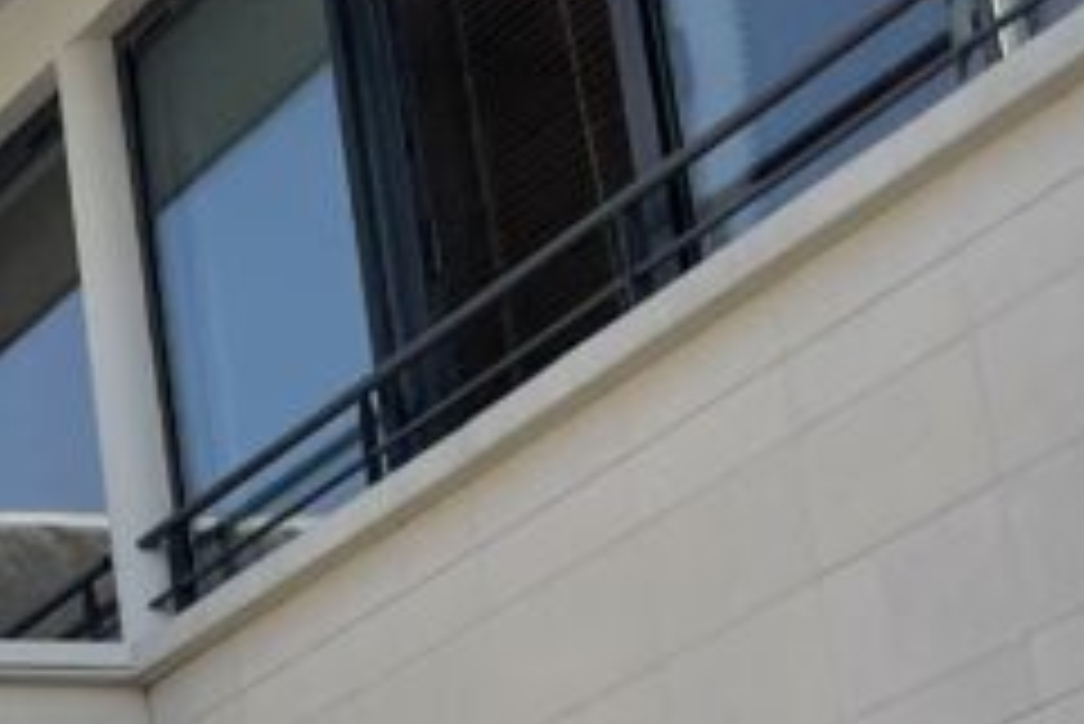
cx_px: -1642
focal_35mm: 148
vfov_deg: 9.2
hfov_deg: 11.2
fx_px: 4459
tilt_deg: +17.1
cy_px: 720
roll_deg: +1.0
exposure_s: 1/3509
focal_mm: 4.2
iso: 32
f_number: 1.6
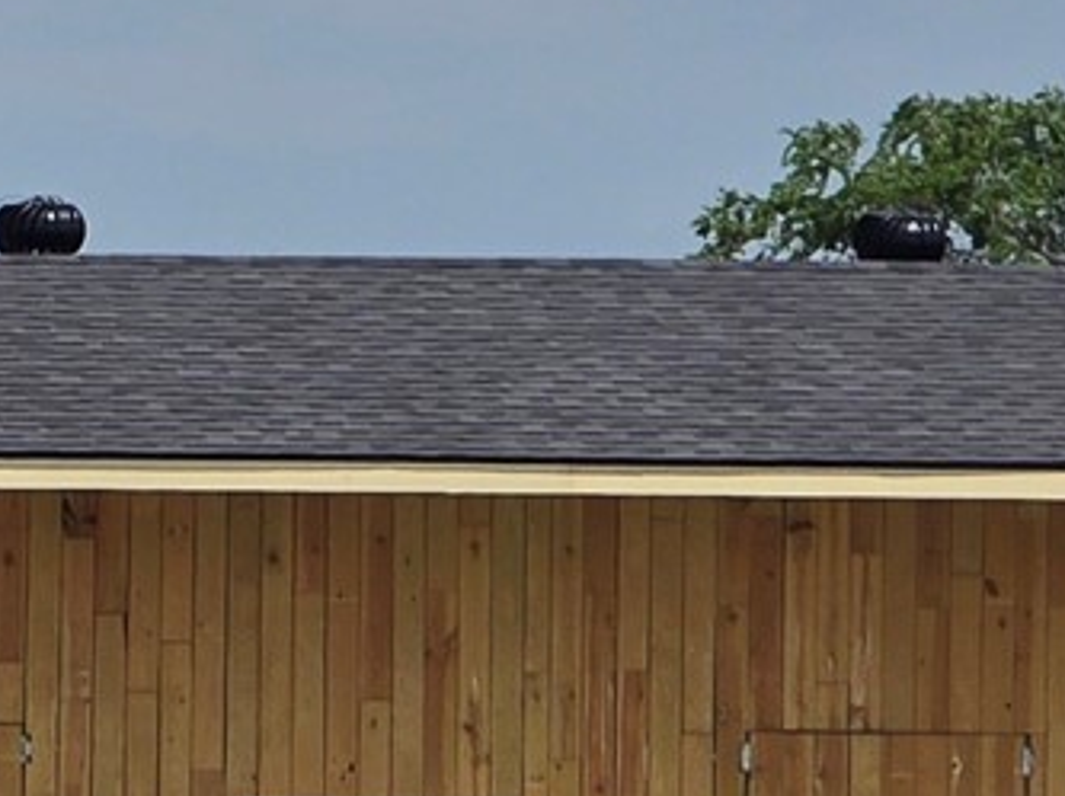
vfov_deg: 2.1
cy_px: 473
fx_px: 21759
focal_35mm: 708
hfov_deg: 2.8
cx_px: -995
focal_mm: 18.6
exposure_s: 1/2443
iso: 64
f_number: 3.4
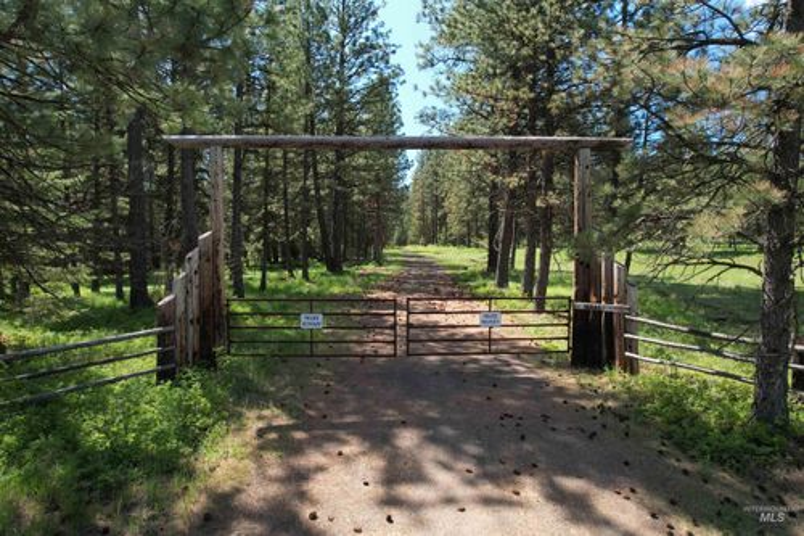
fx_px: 491
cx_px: 402
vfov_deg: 57.2
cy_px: 268
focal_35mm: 22
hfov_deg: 78.6
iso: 200
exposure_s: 1/500
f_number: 2.8
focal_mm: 8.38
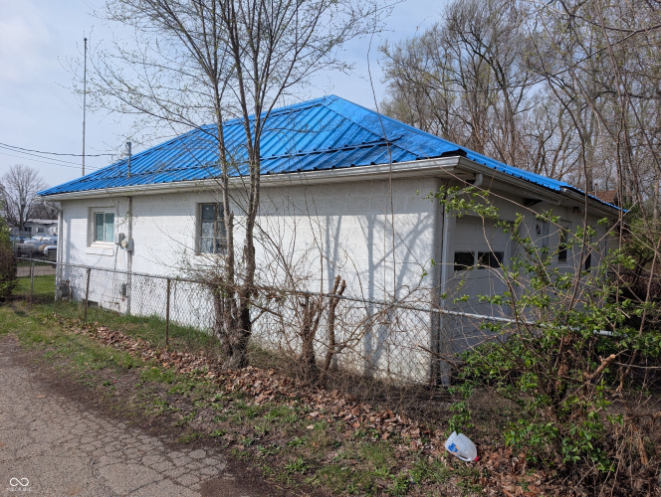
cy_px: 248
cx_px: 330
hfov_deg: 71.5
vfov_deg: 56.9
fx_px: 459
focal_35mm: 24
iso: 28
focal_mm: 6.9
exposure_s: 1/1587
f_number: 1.68
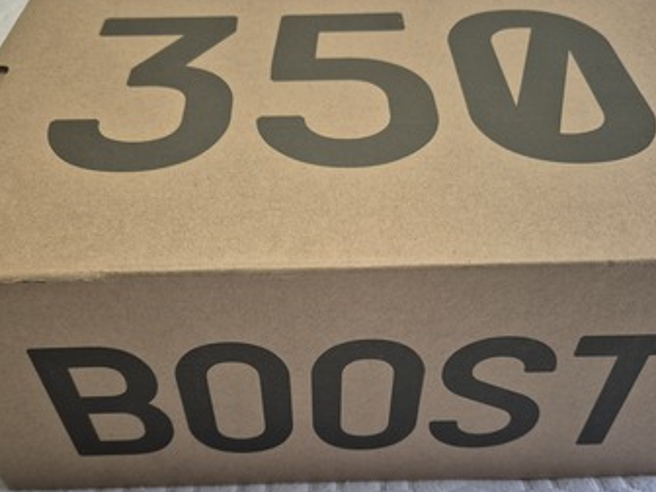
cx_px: 336
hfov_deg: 52.6
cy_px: 301
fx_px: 663
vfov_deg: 40.5
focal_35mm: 35
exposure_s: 1/100
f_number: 1.8
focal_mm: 5.4
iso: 800
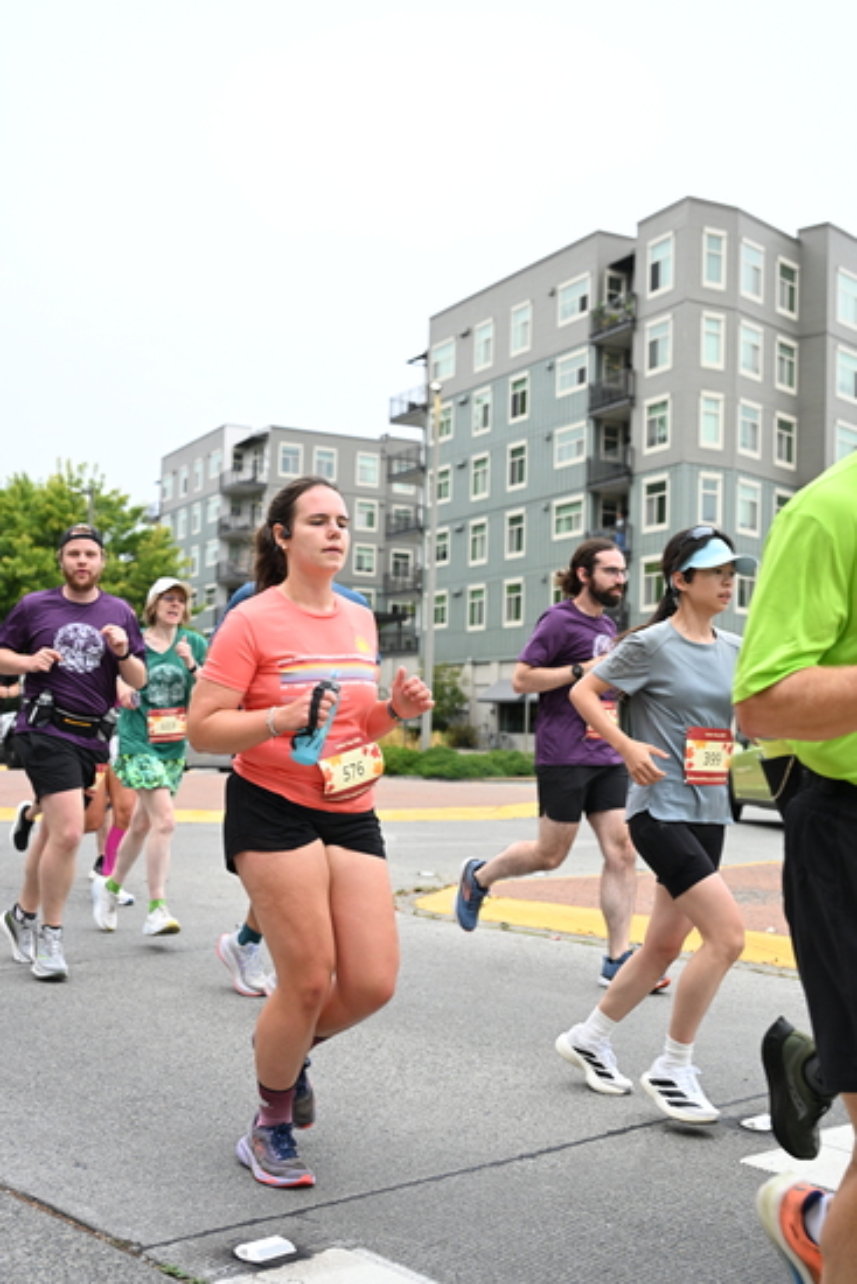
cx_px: 428
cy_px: 642
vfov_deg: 48.4
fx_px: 1427
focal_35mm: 40
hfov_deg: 33.4
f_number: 4
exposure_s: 1/800
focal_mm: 40
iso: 1600
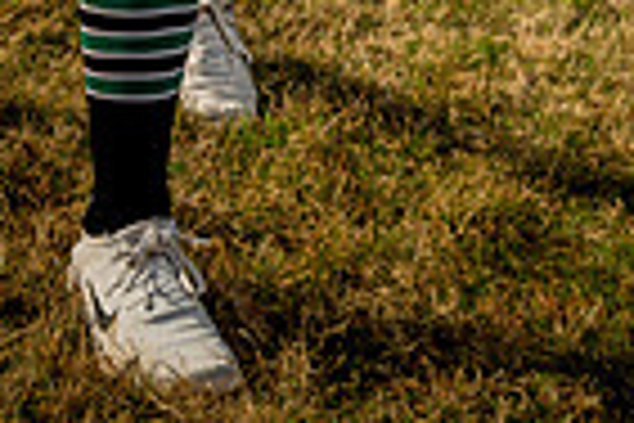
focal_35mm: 128
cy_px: -544
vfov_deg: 9.6
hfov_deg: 16.0
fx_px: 2254
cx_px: 391
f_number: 10
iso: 125
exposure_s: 1/250
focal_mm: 40
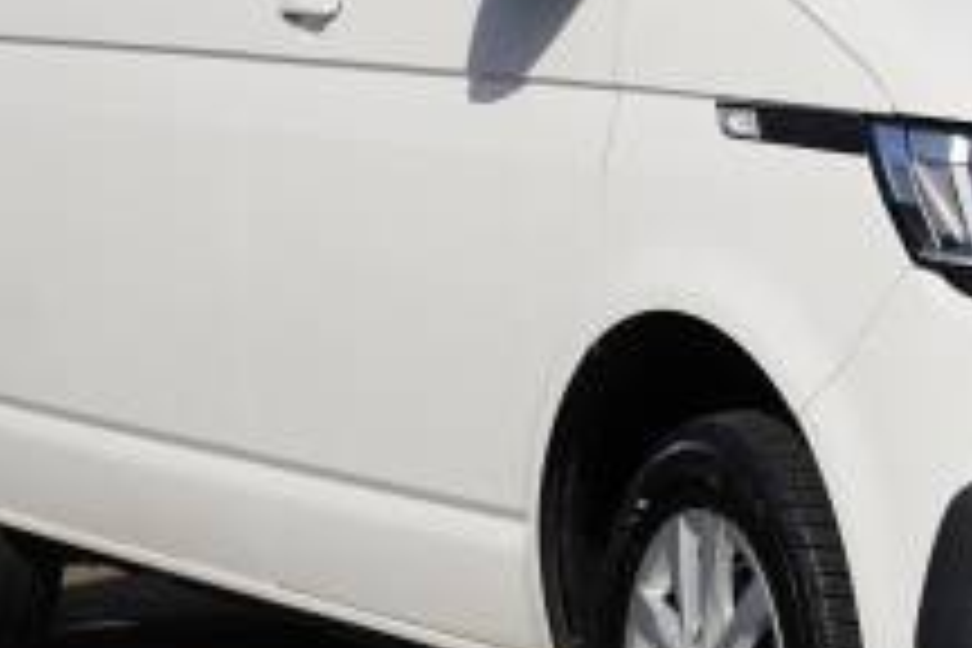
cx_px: 1076
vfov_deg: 7.5
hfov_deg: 11.0
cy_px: 162
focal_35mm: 184
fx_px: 4968
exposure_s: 1/640
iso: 100
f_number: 5
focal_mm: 62
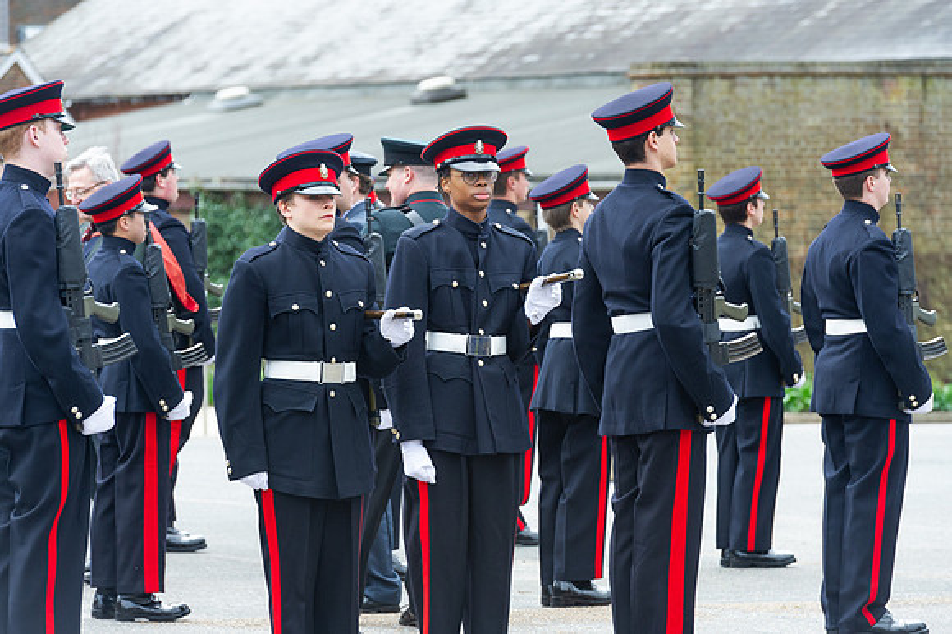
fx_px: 5518
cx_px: 484
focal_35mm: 209
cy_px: 308
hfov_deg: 9.9
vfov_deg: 6.6
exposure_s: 1/250
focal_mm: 200
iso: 1100
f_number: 6.3
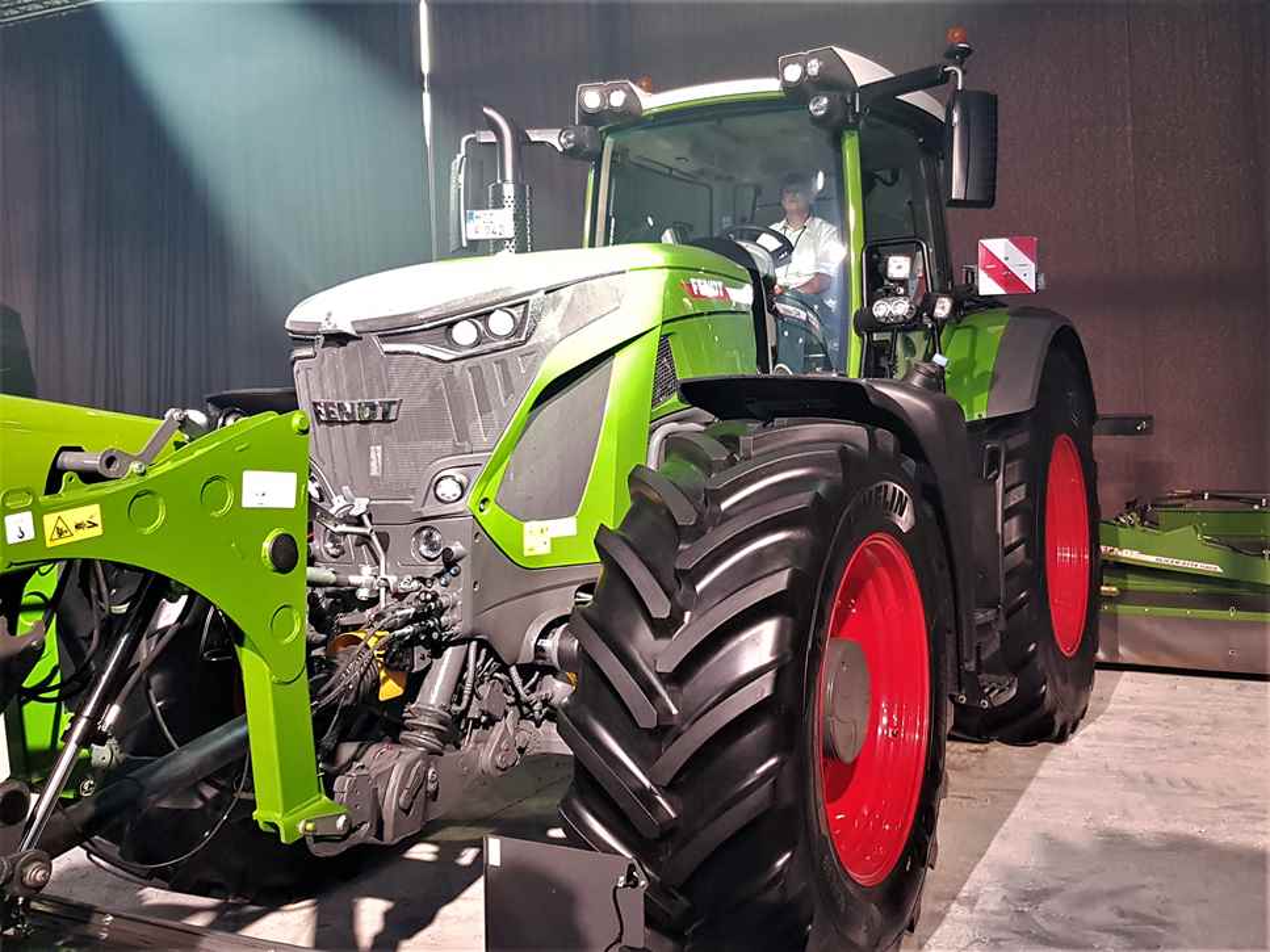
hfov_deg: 67.3
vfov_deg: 53.1
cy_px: 476
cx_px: 635
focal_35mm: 26
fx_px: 954
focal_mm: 4.3
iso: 200
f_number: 1.7
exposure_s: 1/33
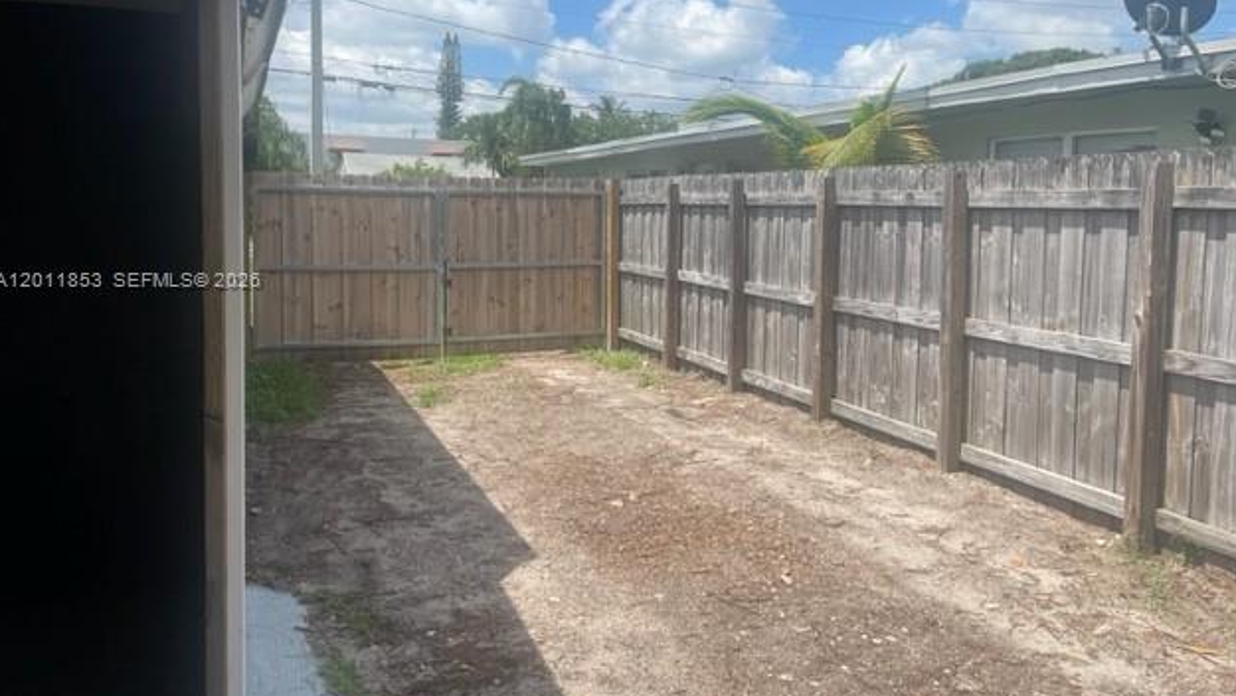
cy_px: 281
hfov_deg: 66.0
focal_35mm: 29
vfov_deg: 40.1
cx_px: 623
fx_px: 951
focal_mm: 4.2
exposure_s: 1/3610
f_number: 1.6
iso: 32
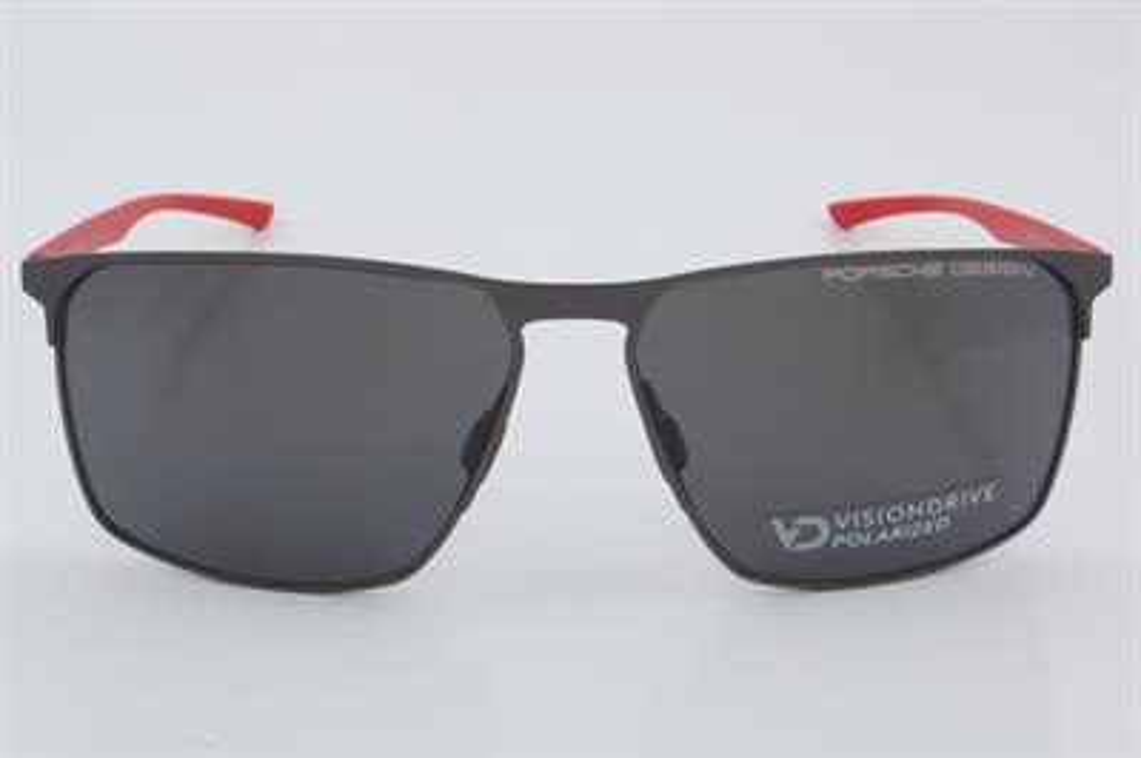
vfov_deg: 20.1
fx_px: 2138
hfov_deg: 29.9
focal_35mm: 68
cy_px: 379
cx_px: 570
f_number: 32
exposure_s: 1/4
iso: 100
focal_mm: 45
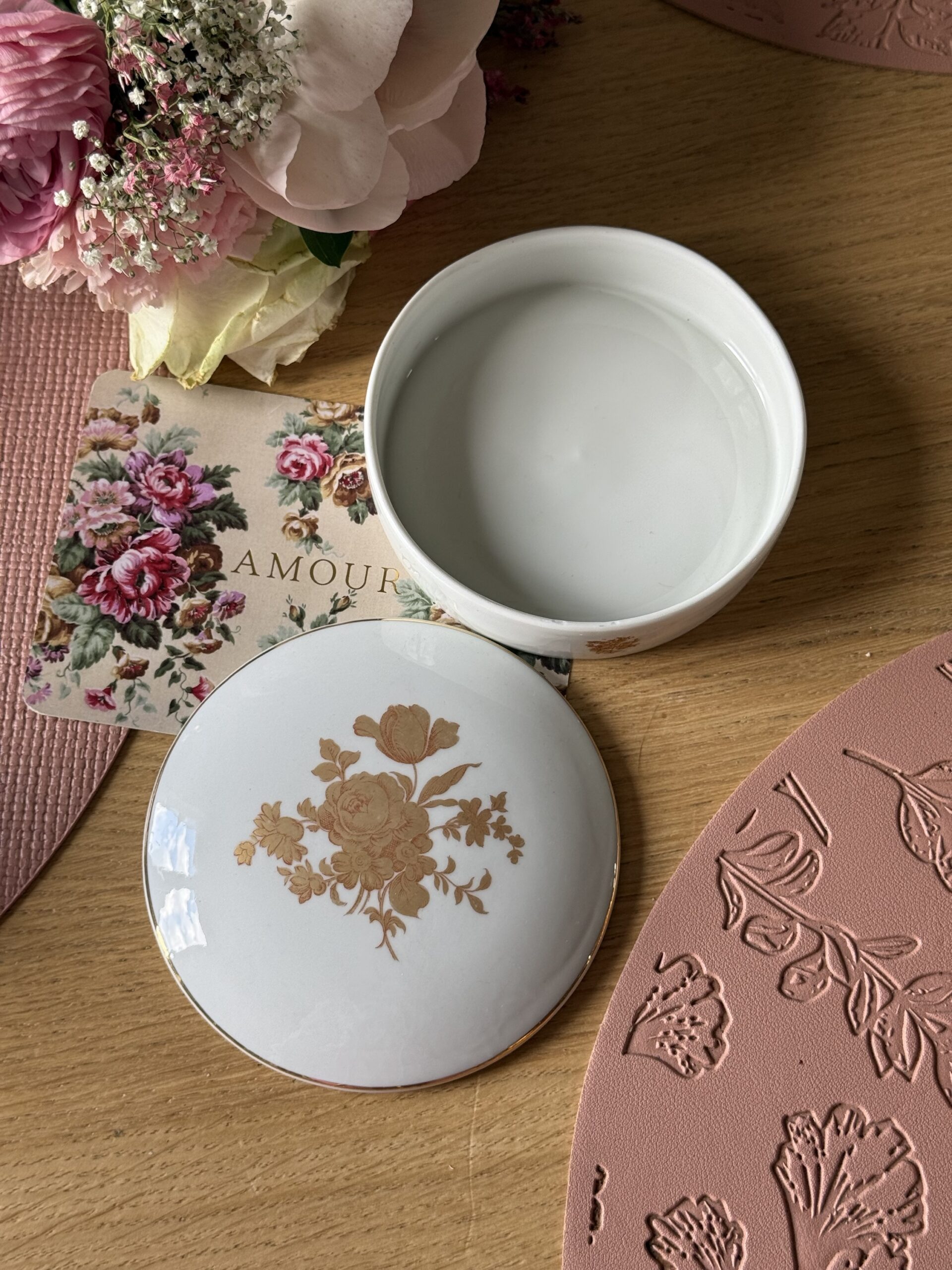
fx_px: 1760
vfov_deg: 39.7
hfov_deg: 30.3
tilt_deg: -70.8
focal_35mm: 48
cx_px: 476
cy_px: 635
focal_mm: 6.76
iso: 64
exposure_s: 1/121
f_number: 1.78
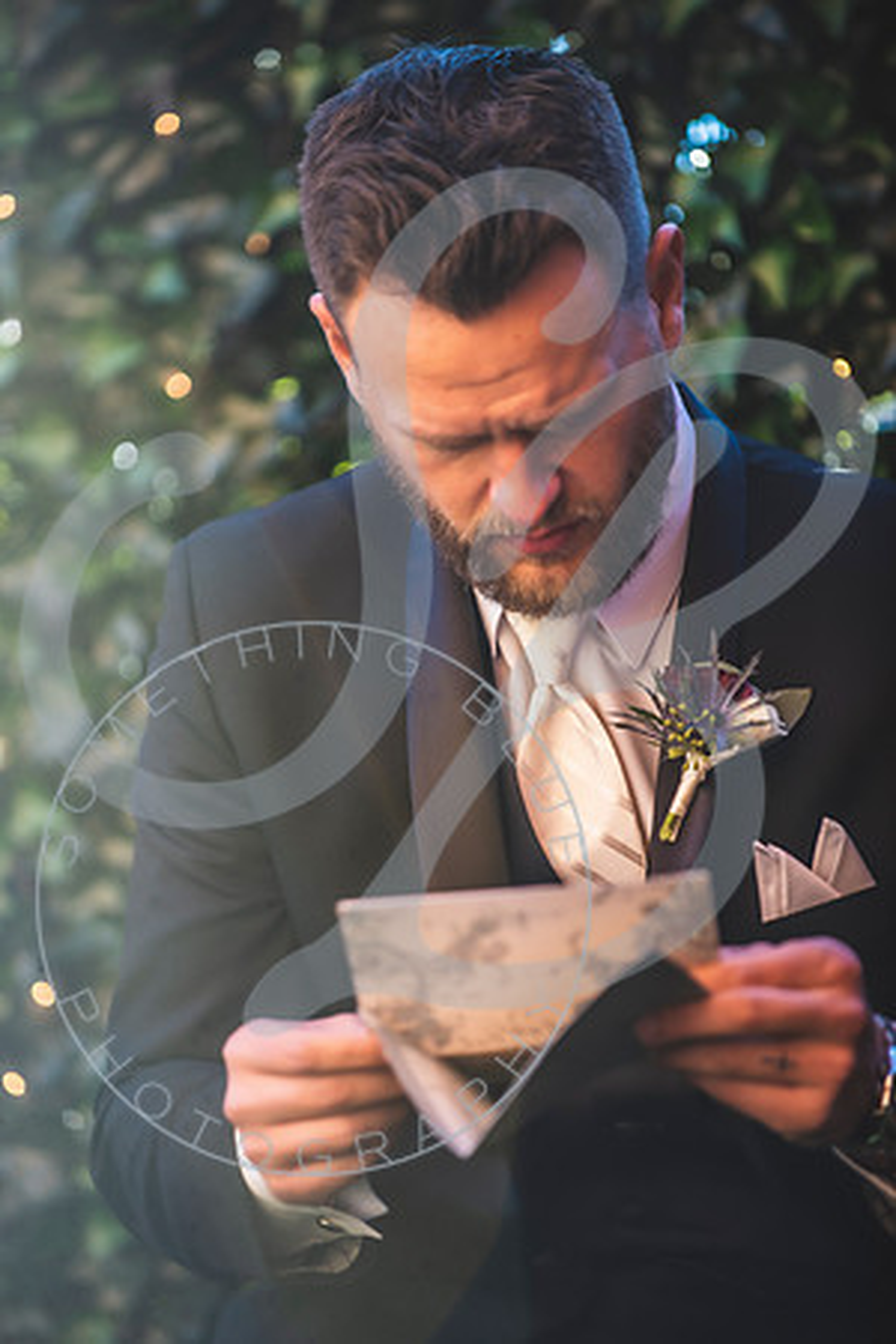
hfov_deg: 7.8
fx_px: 6533
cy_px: 672
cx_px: 448
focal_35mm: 175
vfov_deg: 11.7
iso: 250
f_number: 2.8
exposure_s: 1/500
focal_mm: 175
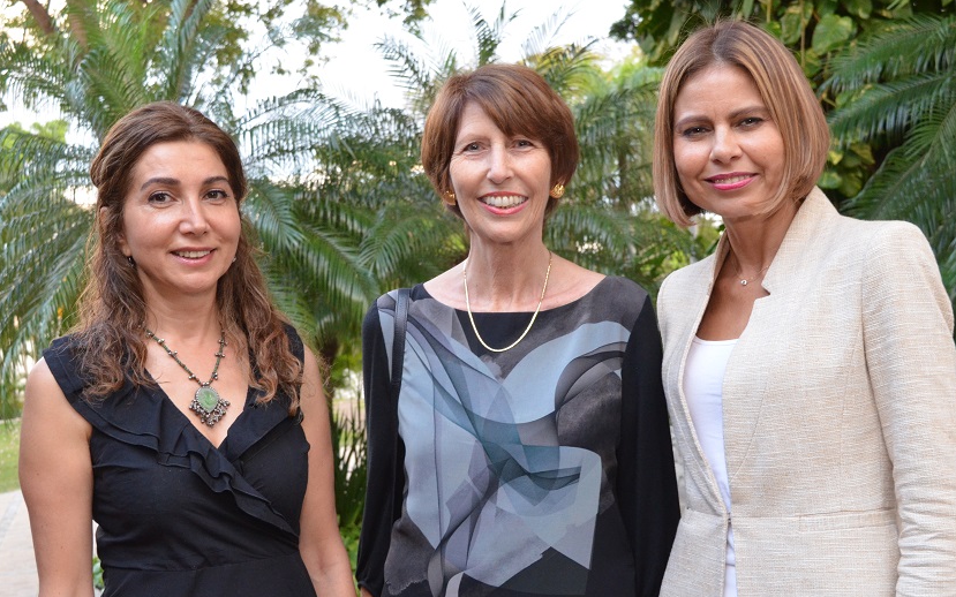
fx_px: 1329
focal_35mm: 51
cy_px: 320
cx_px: 456
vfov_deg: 25.3
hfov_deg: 39.6
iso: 1600
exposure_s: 1/60
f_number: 6.3
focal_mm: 28
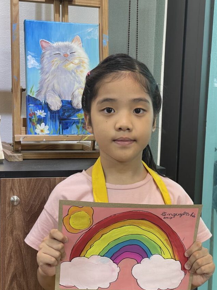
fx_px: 518
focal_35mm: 62
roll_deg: -1.7
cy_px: 155
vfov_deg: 31.2
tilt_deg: -6.8
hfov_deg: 23.6
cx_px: 100
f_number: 2
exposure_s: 1/50
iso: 125
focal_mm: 6
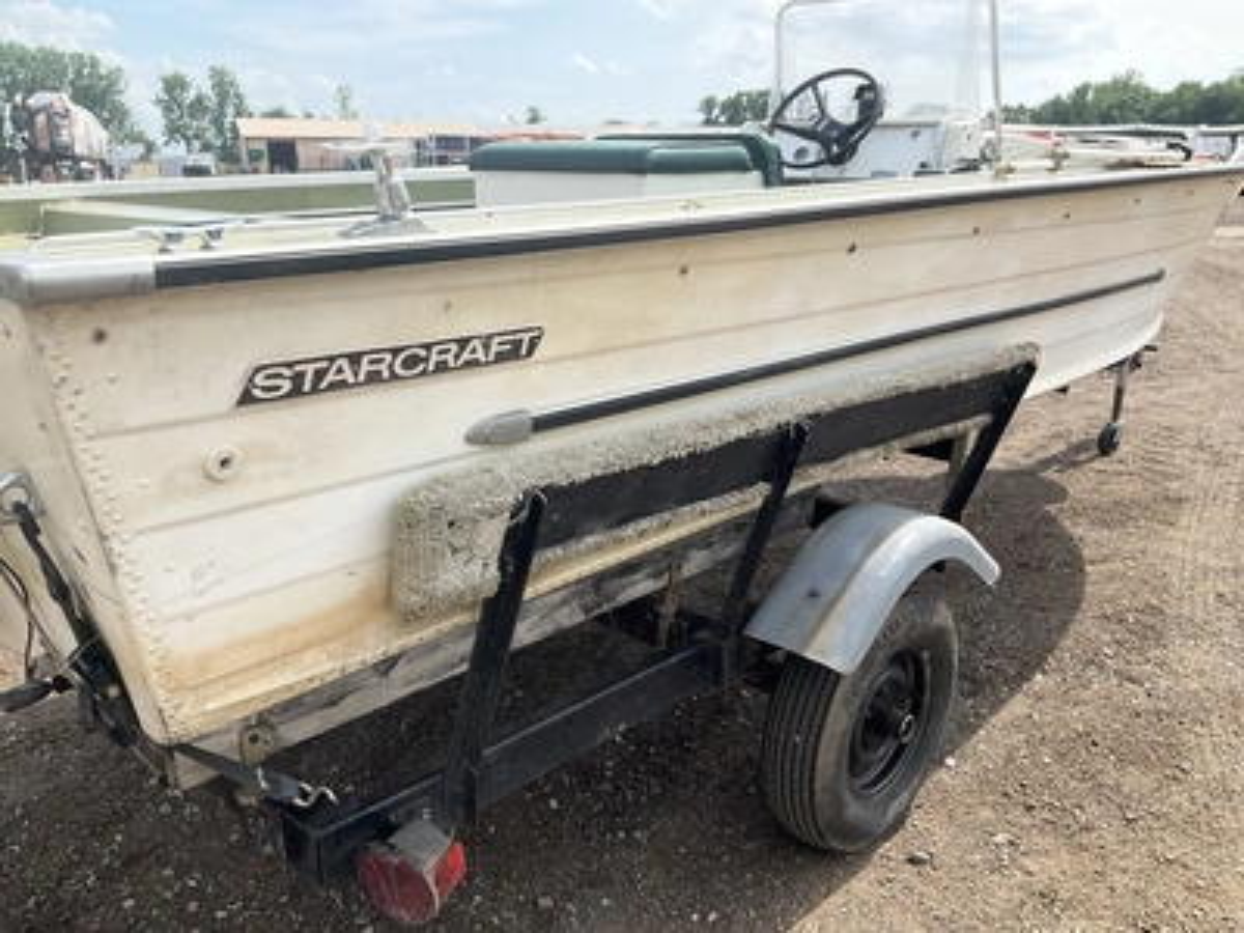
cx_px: 622
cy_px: 466
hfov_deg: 61.7
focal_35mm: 29
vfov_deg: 48.2
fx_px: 1042
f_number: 1.8
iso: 25
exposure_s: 1/962
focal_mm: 3
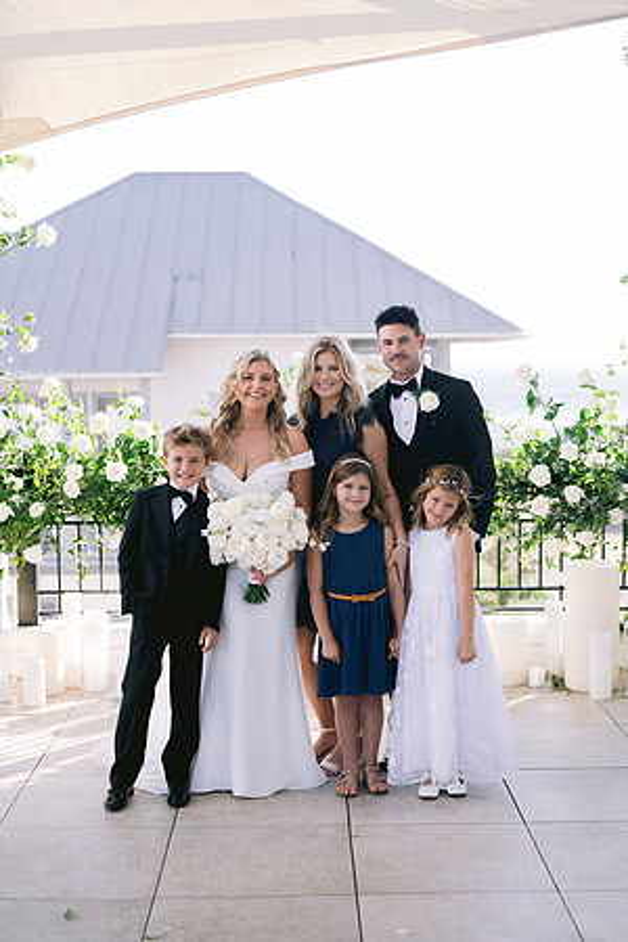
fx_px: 1308
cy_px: 471
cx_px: 314
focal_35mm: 50
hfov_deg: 27.0
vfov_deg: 39.6
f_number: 2.8
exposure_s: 1/640
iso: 200
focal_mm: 50
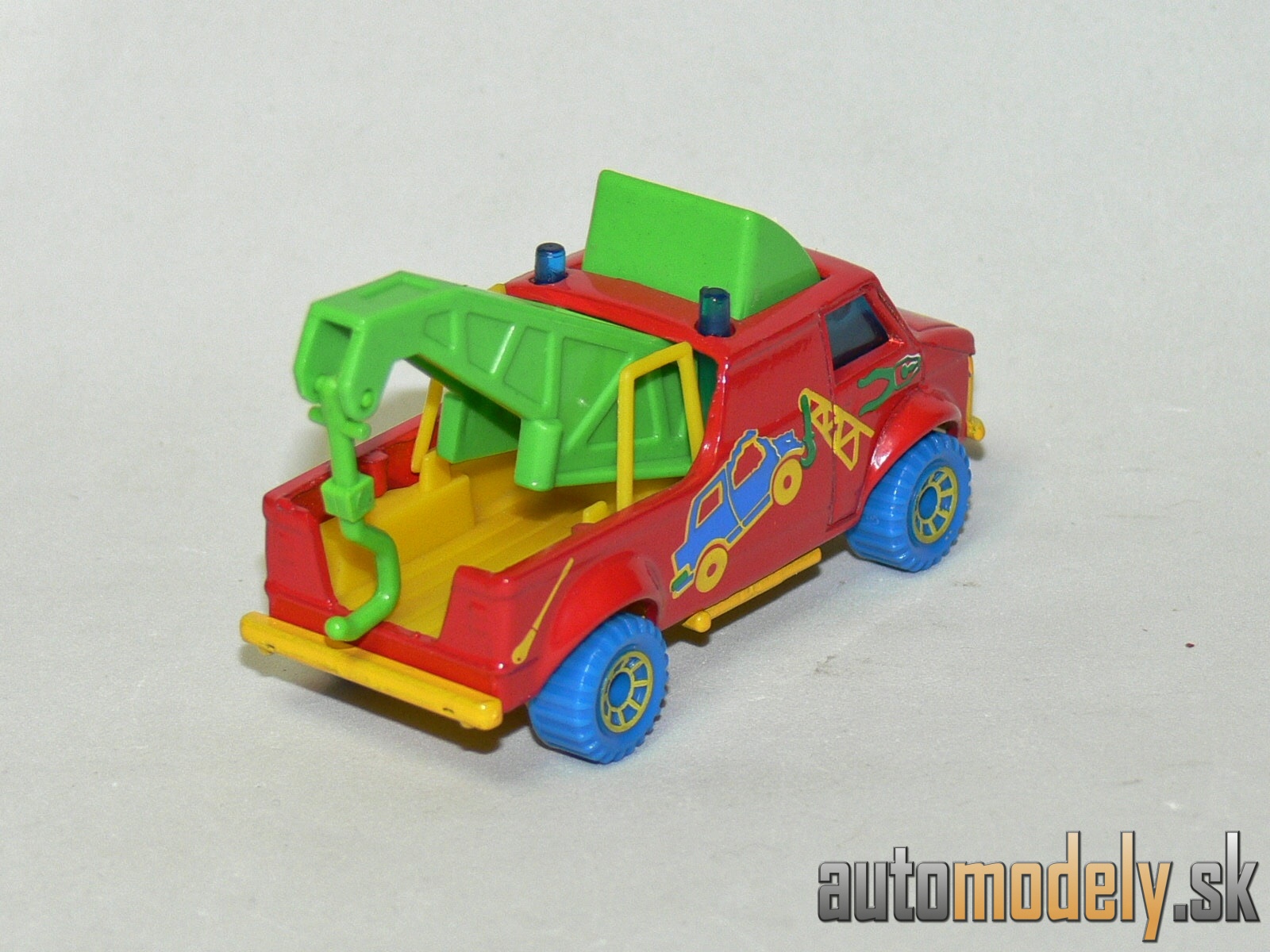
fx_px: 5613
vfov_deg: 9.7
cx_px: 635
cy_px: 476
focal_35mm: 153
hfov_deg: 12.9
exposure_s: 1/30
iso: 100
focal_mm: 20.4
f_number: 3.2
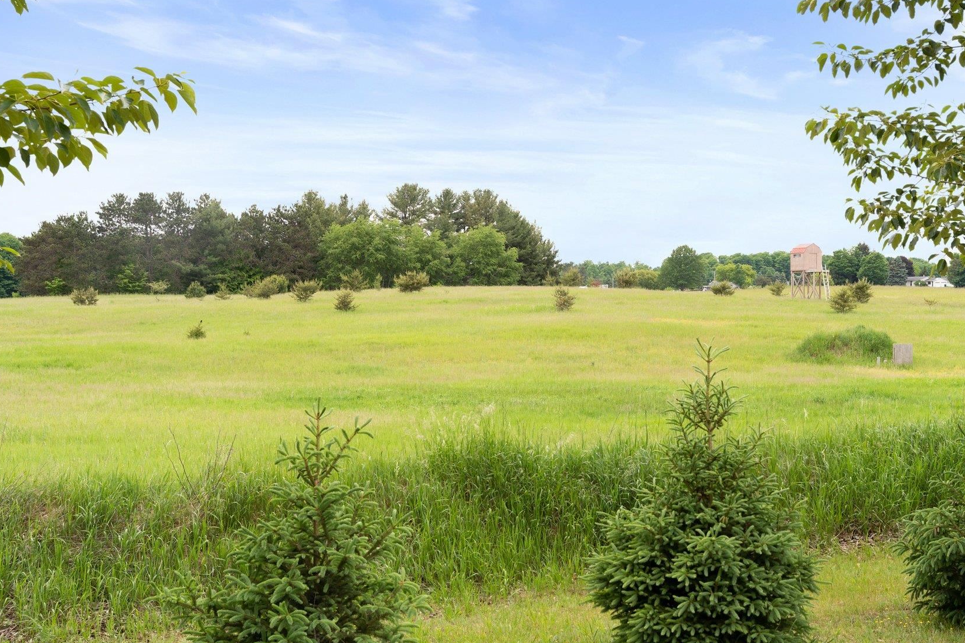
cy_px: 292
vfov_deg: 24.0
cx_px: 594
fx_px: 1514
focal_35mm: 56
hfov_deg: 35.2
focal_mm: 45.4
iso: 320
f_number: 8
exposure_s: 1/320
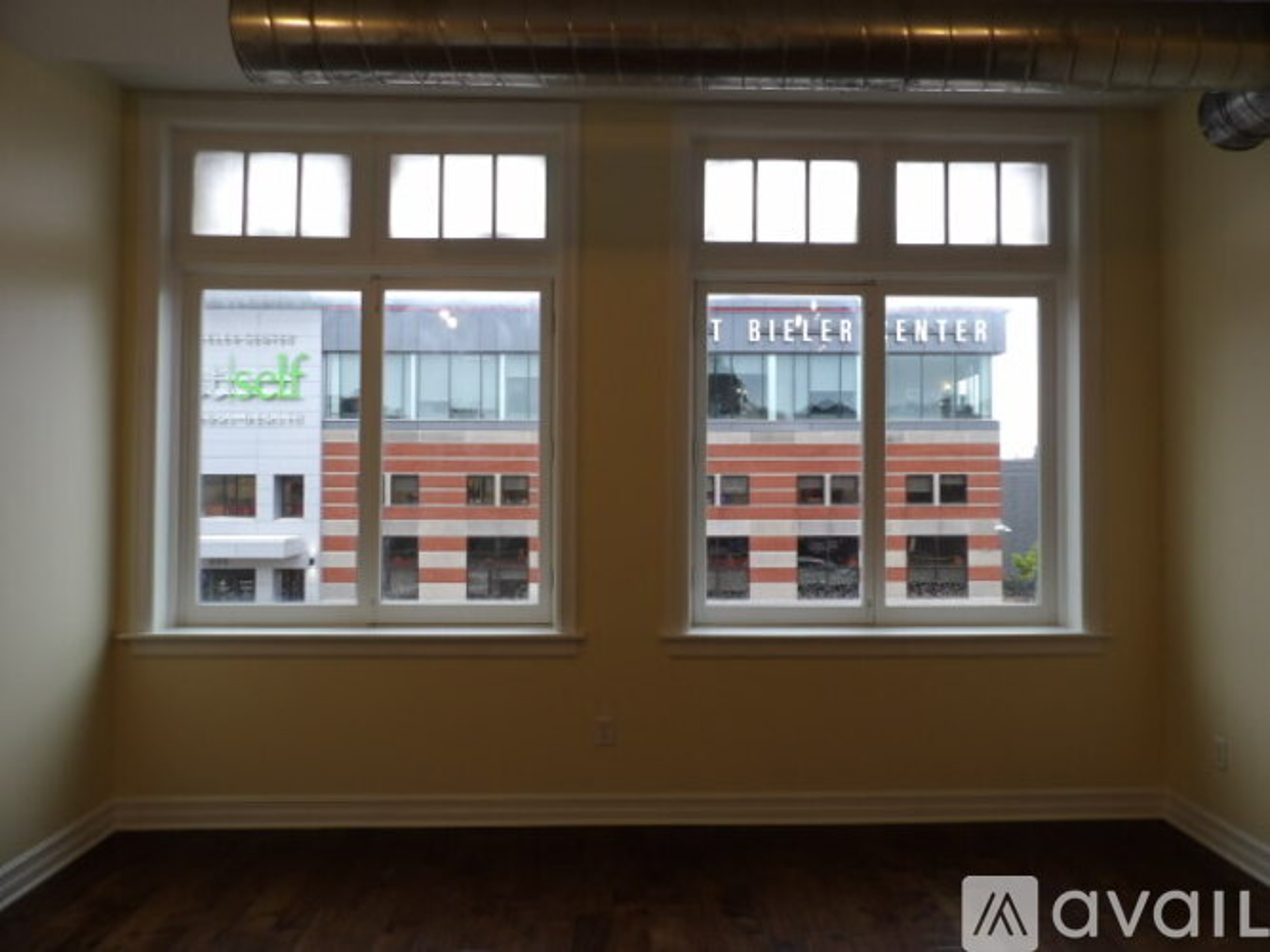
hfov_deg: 71.6
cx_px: 635
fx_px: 880
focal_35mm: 24
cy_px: 476
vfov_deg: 56.8
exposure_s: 1/38
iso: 100
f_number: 3.2
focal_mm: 4.3
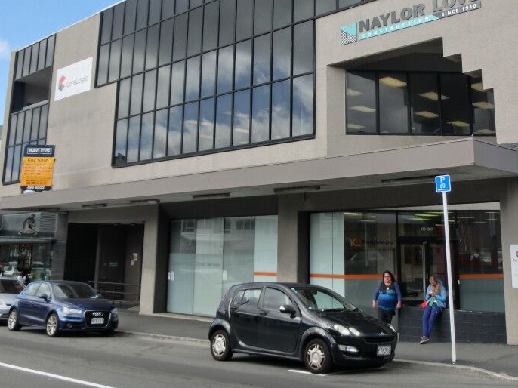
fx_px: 628
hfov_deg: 44.3
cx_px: 335
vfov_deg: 33.8
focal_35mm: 42
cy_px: 108
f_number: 3
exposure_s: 1/640
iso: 80
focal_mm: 4.24
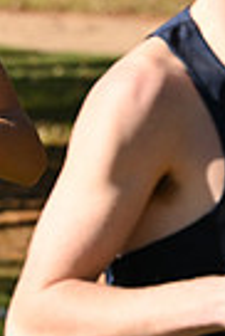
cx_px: -413
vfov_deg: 3.5
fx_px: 5573
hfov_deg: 2.3
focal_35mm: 596
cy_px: -58
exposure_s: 1/1000
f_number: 7.1
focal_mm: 140
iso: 400
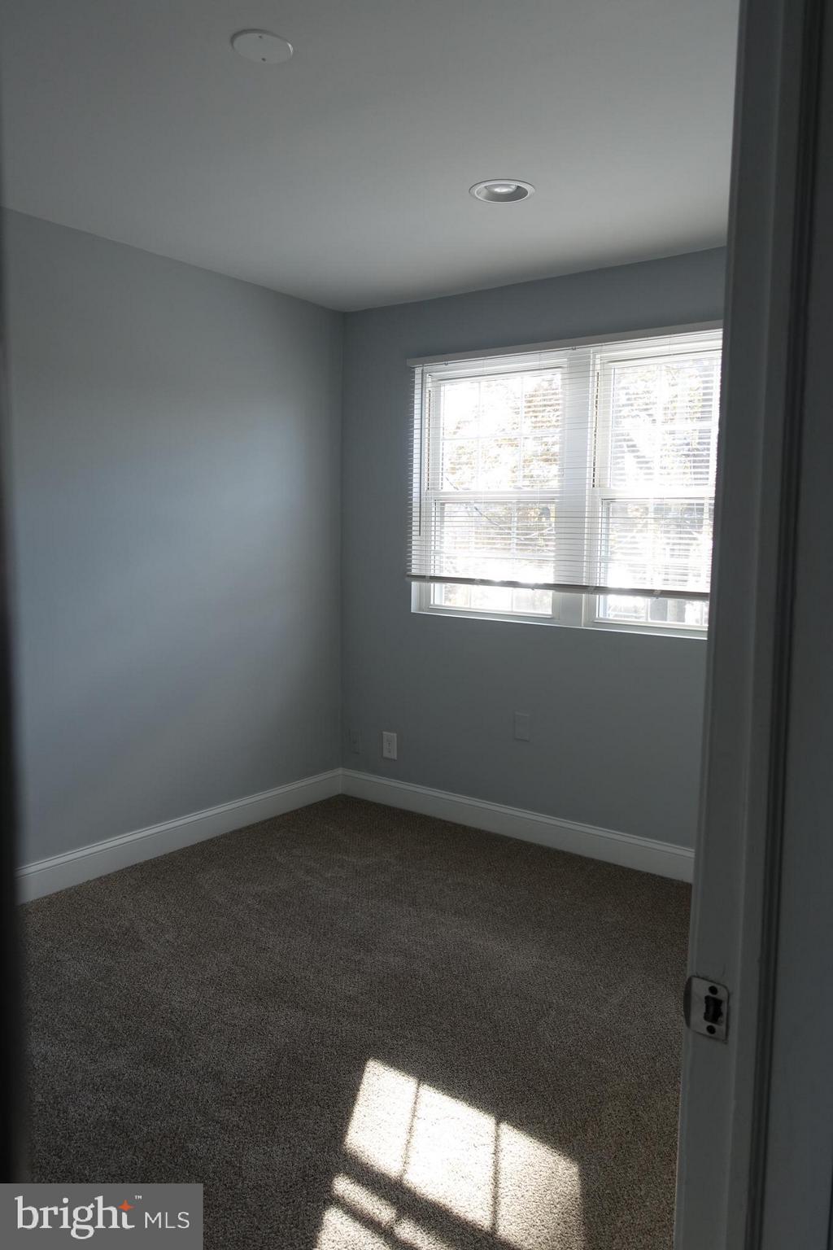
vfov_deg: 73.7
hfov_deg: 53.1
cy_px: 625
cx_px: 416
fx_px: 833
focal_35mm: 24
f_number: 2.8
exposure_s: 1/80
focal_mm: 8.8
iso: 125
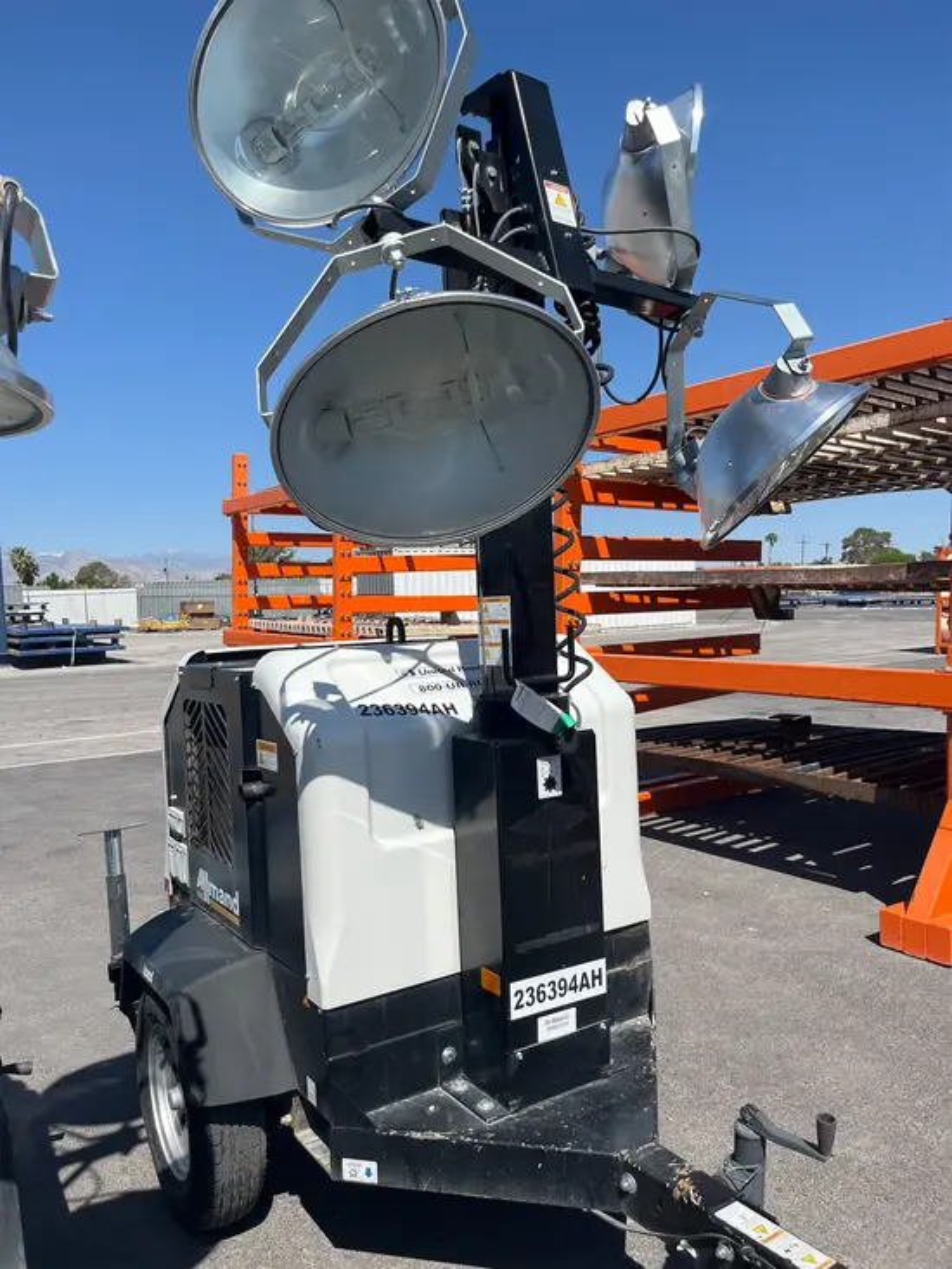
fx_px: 953
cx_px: 476
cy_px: 634
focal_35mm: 26
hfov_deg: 53.1
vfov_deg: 67.3
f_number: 1.6
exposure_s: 1/4651
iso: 50
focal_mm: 5.1
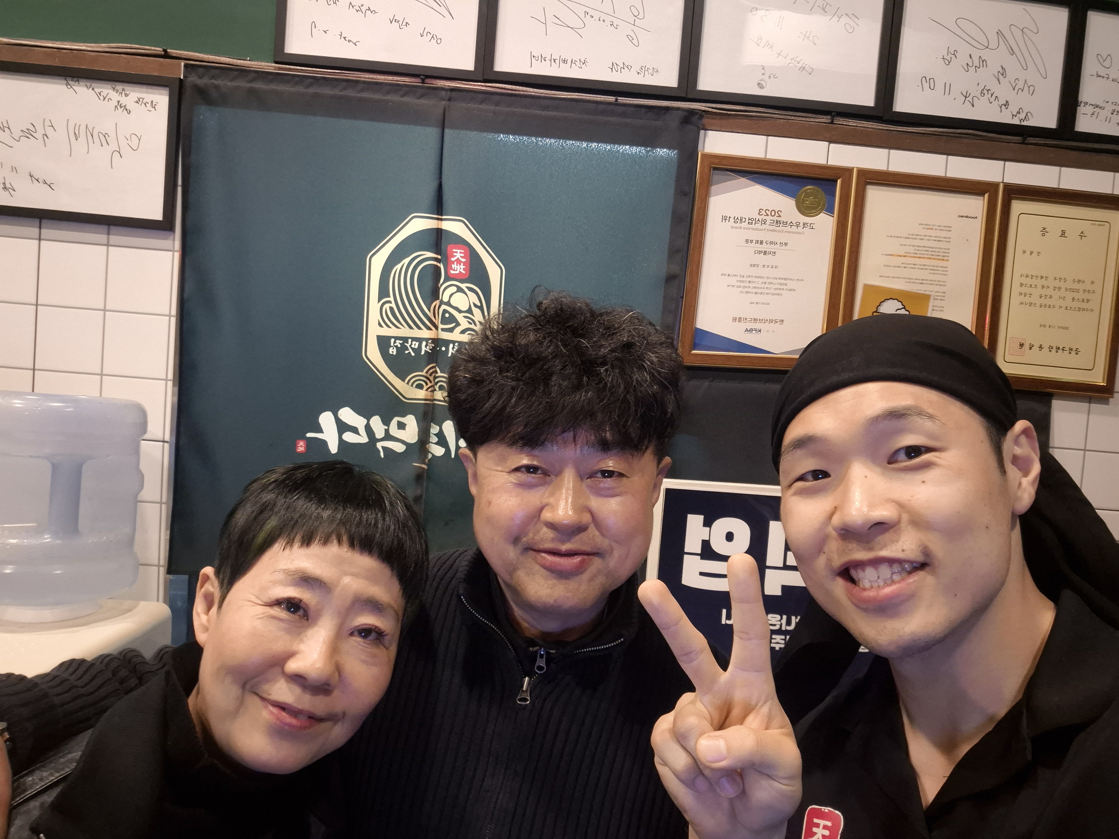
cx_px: 560
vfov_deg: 54.9
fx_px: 808
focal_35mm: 25
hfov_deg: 69.4
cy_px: 420
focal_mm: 3.3
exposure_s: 1/24
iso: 1000
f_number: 2.2
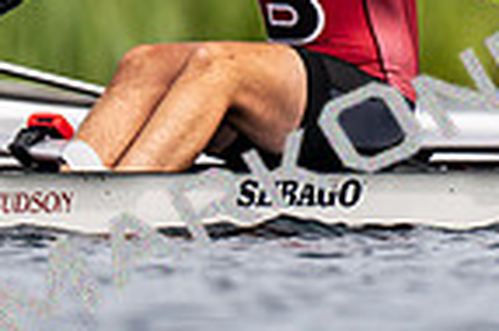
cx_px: 468
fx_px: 50549
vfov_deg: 0.4
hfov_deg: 0.6
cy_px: 0
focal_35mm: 3651
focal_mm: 600
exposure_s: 1/2500
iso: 250
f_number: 4
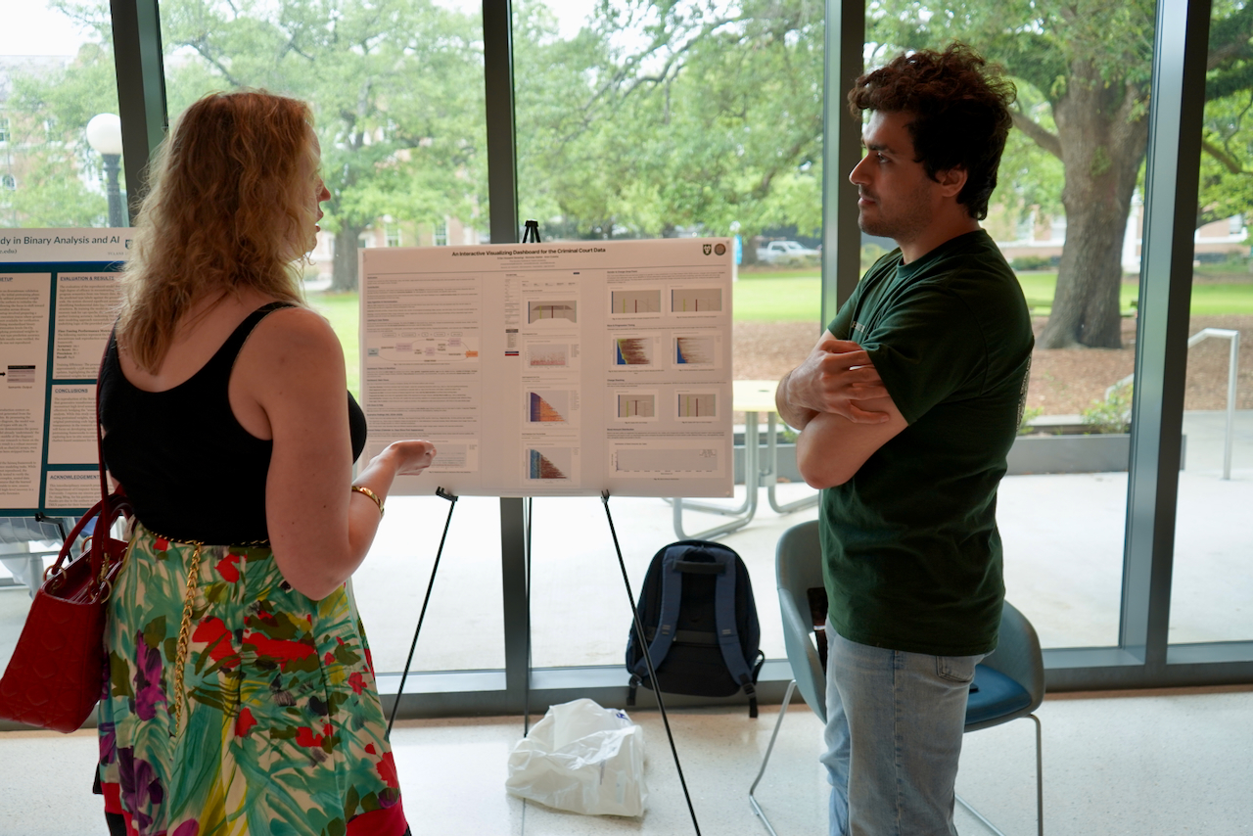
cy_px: 418
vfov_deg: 43.6
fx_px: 1044
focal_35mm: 30
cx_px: 626
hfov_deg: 61.9
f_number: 4
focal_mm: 30
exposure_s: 1/160
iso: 400
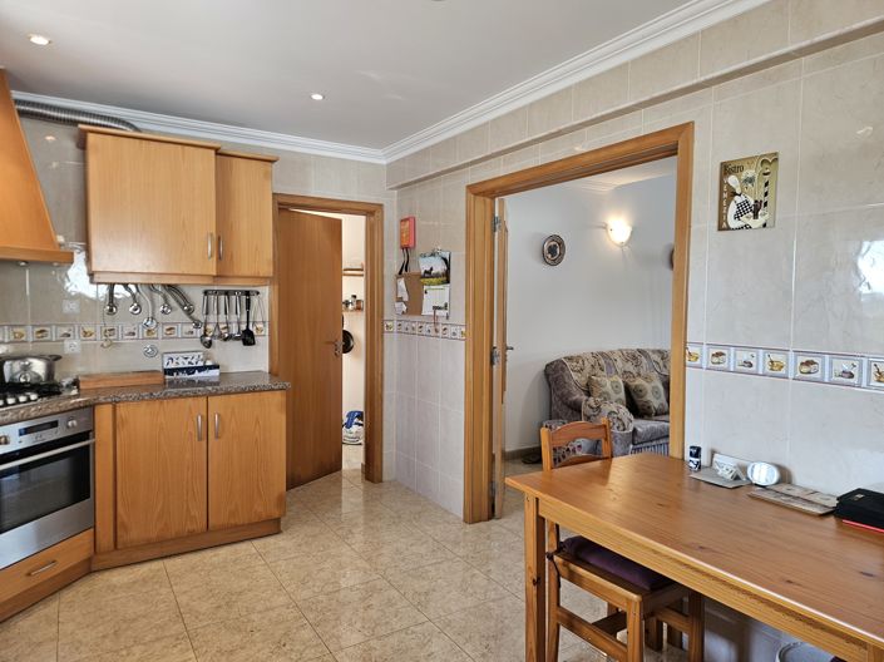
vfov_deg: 58.8
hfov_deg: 74.0
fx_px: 587
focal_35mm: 23
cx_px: 442
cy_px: 331
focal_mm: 5.4
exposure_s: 1/100
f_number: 1.8
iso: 100
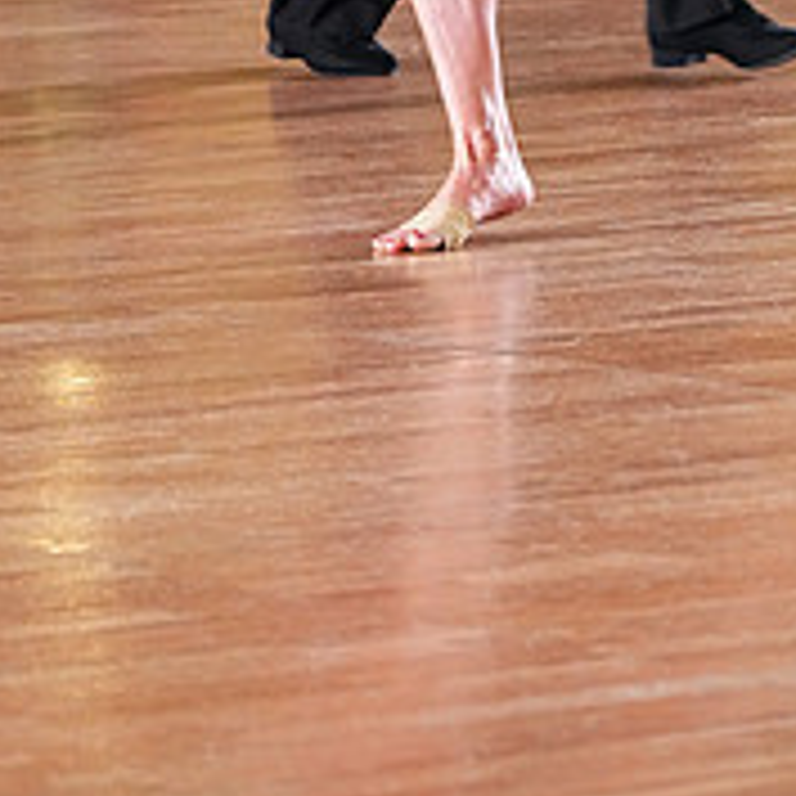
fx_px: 9470
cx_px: 533
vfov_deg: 4.8
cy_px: -481
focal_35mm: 364
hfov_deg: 4.8
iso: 6400
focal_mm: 131
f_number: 5
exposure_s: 1/400
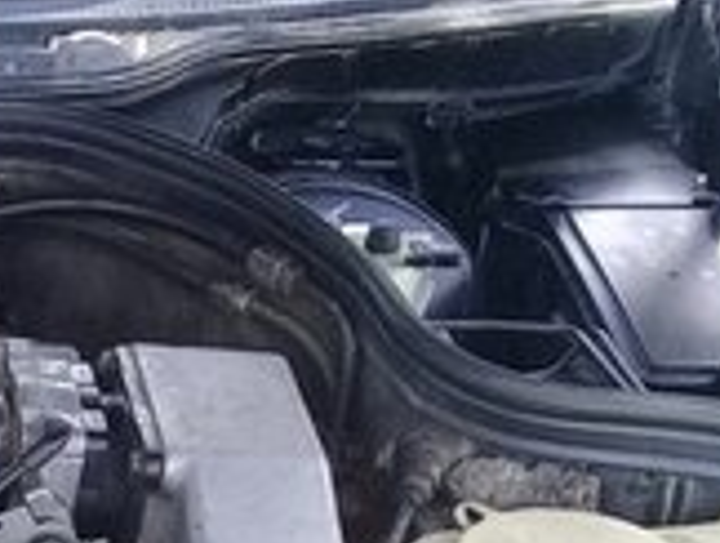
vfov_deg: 10.8
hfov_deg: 14.5
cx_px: -378
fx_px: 2625
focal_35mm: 126
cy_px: 1062
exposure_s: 1/100
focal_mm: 3.3
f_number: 2.2
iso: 50
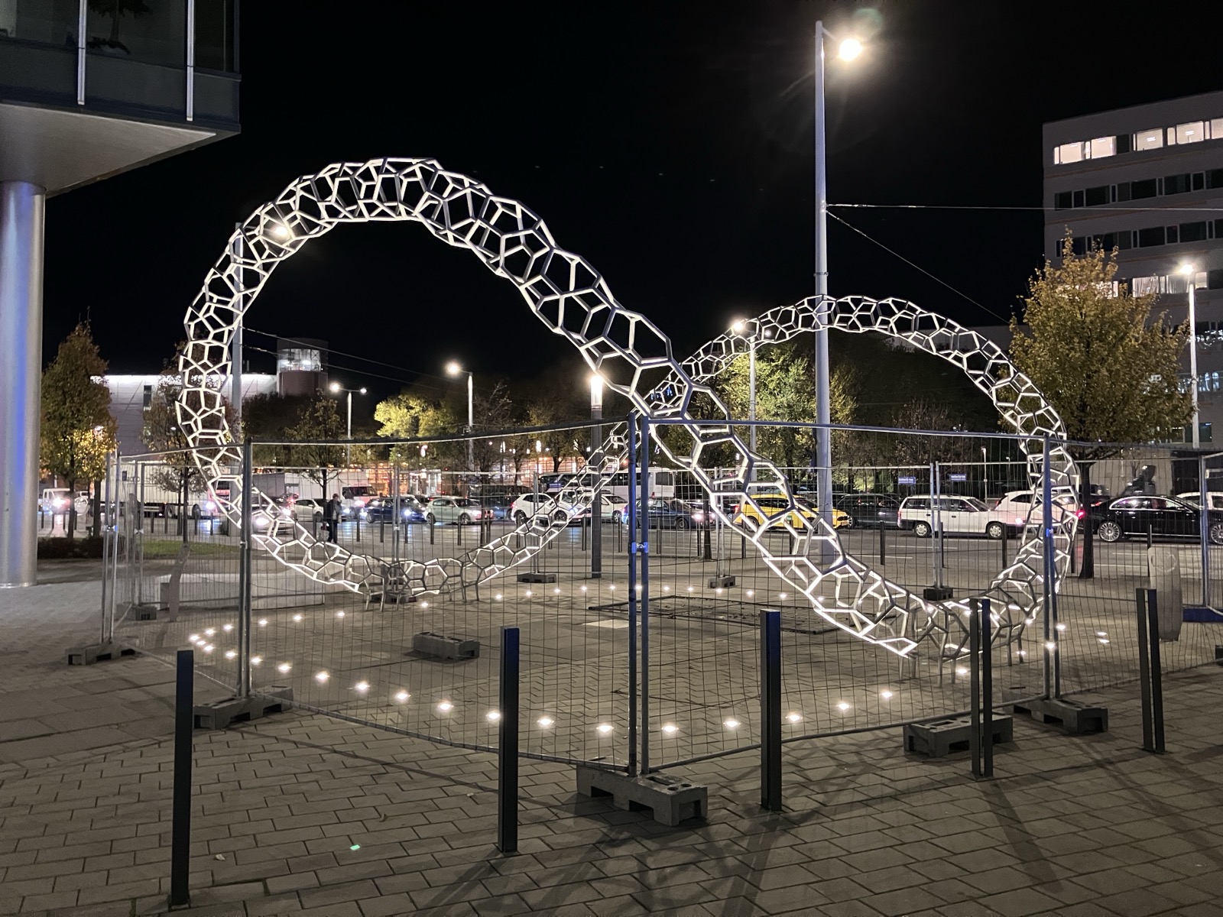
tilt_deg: +2.8
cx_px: 612
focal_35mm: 28
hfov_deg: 63.4
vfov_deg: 49.7
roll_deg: -0.6
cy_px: 458
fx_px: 989
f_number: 1.8
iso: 640
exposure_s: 1/30
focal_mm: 3.99
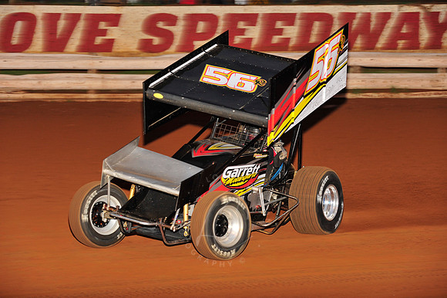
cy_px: 149
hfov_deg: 17.1
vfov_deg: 11.4
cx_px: 224
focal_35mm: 120
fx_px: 1489
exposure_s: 1/320
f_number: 5.6
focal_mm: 120
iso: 800
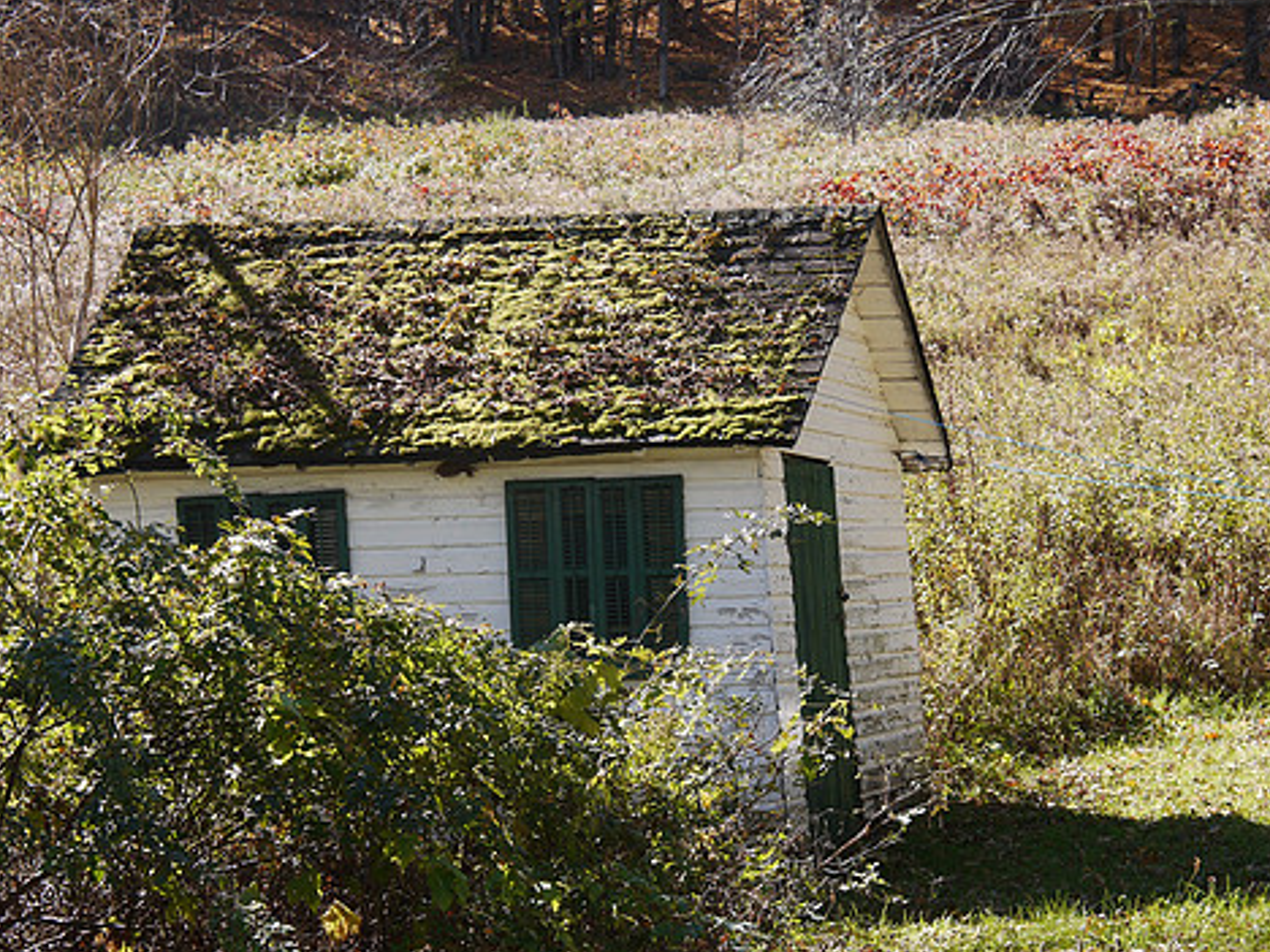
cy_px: 547
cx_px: 676
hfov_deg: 18.9
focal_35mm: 104
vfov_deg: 14.2
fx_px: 3816
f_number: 5.6
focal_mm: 42
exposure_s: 1/160
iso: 100
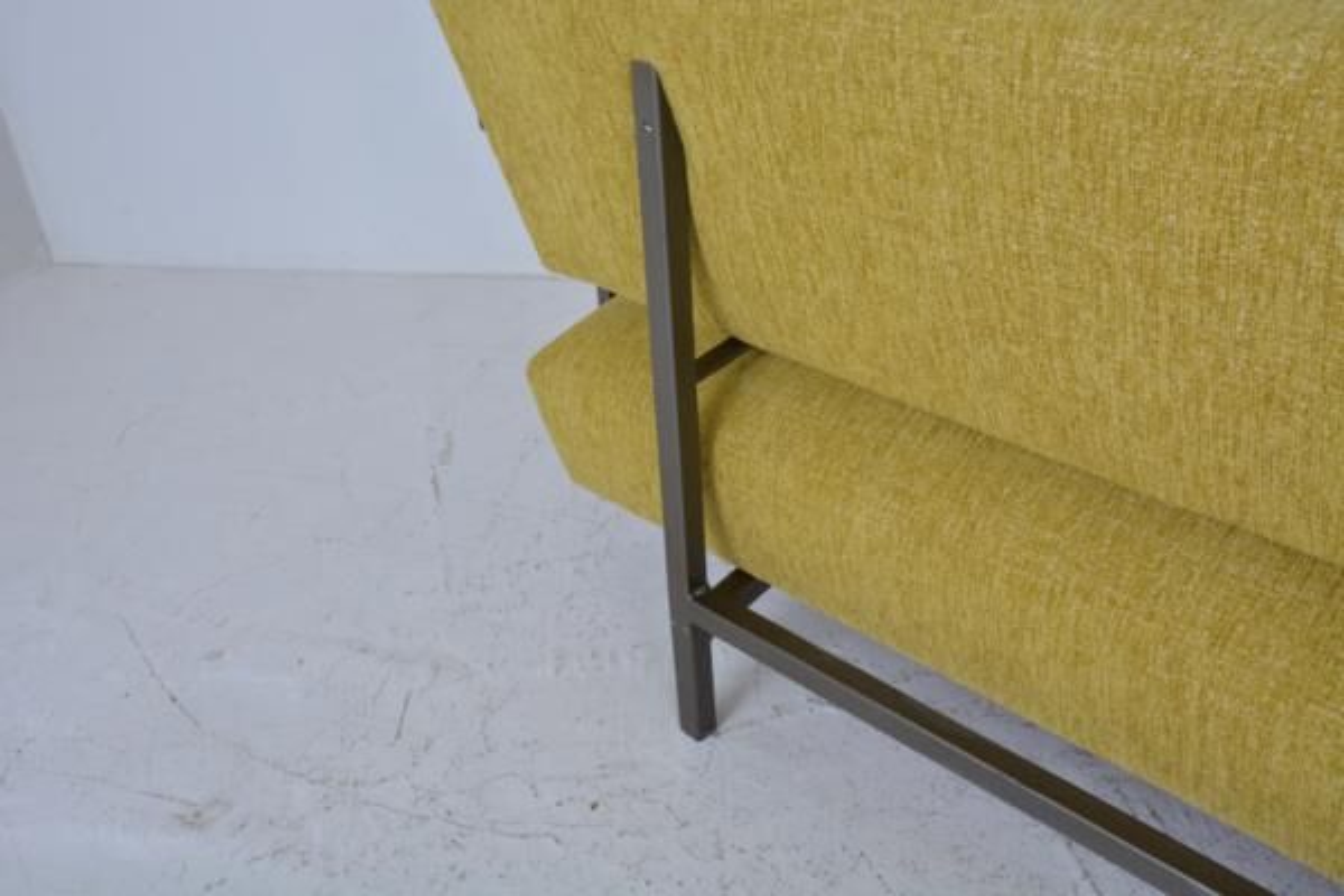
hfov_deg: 57.2
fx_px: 1232
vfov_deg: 40.0
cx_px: 672
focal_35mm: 33
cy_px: 448
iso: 400
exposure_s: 1/125
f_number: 10
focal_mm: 22
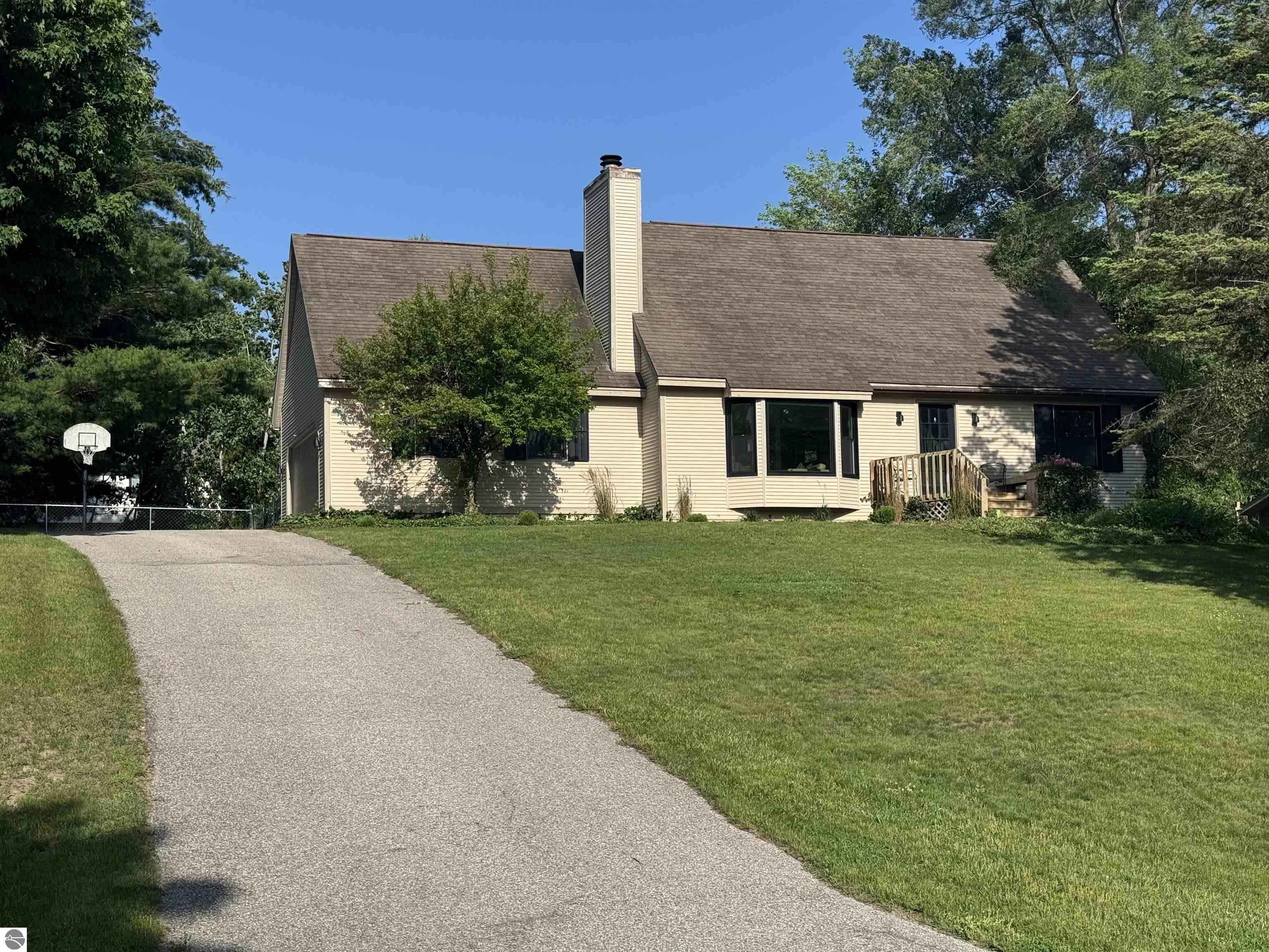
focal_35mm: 48
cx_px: 634
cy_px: 476
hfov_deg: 39.7
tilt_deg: +4.8
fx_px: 1760
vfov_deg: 30.3
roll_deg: -0.1
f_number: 1.78
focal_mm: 6.76
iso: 64
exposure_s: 1/4608
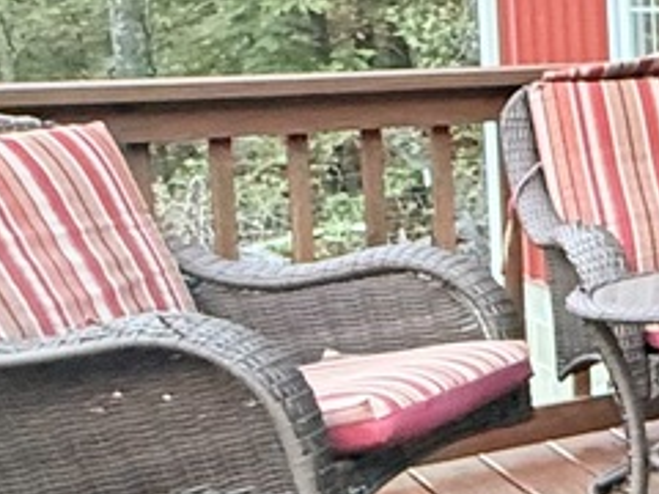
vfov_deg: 17.4
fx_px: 1599
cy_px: 88
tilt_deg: -3.4
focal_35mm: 84
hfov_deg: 14.7
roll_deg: +0.7
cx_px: 1587
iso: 320
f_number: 2.2
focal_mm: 2.22
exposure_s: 1/84
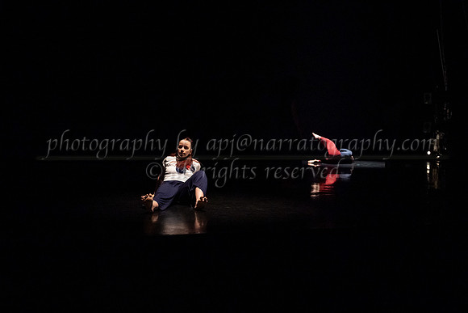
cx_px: 234
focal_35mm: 49
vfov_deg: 27.5
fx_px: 637
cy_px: 156
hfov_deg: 40.3
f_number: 4
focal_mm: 49
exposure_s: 1/250
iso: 4000
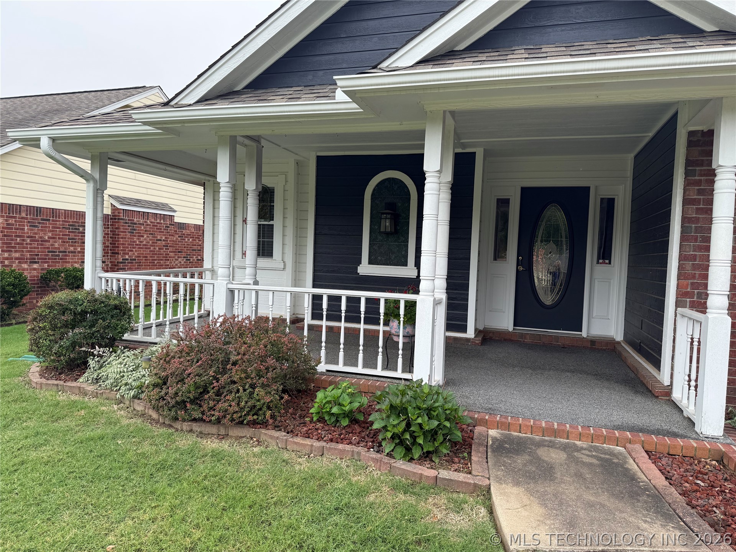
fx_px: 510
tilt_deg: -2.8
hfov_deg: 71.6
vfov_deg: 56.8
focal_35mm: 24
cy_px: 276
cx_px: 368
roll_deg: -3.0
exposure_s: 1/955
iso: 80
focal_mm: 6.76
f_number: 1.78
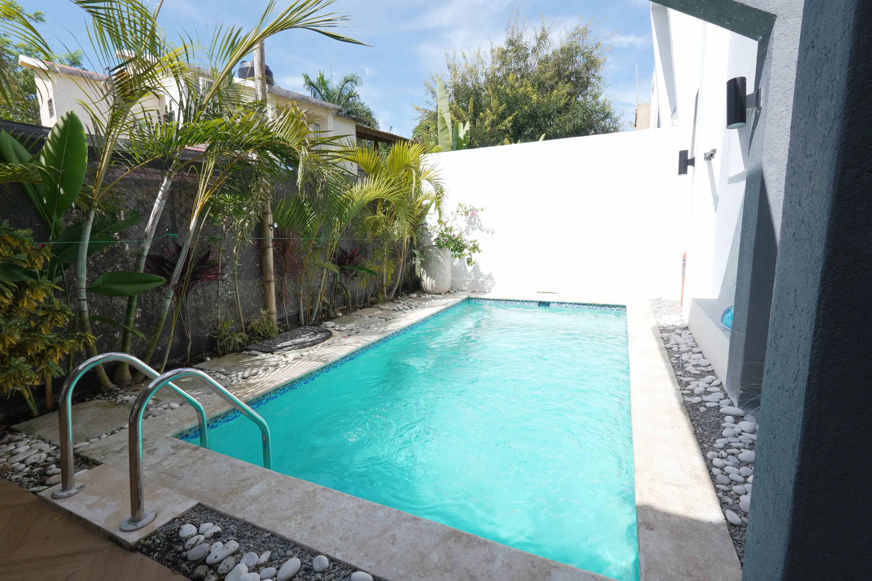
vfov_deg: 72.1
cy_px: 290
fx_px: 400
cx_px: 436
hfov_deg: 95.0
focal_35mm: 16
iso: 125
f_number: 10
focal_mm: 11
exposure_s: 1/125
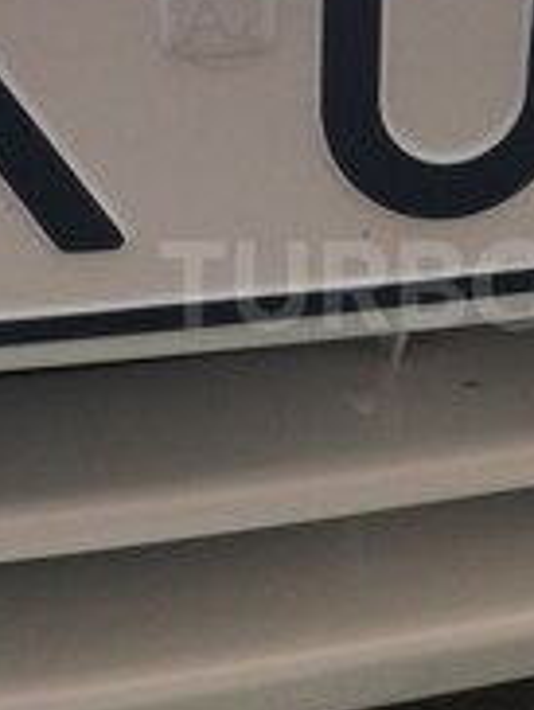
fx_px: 1621
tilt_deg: -26.4
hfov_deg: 18.5
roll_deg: -4.2
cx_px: 460
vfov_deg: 24.6
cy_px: 285
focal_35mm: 79
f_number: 2.2
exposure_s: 1/100
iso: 64
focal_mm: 4.15
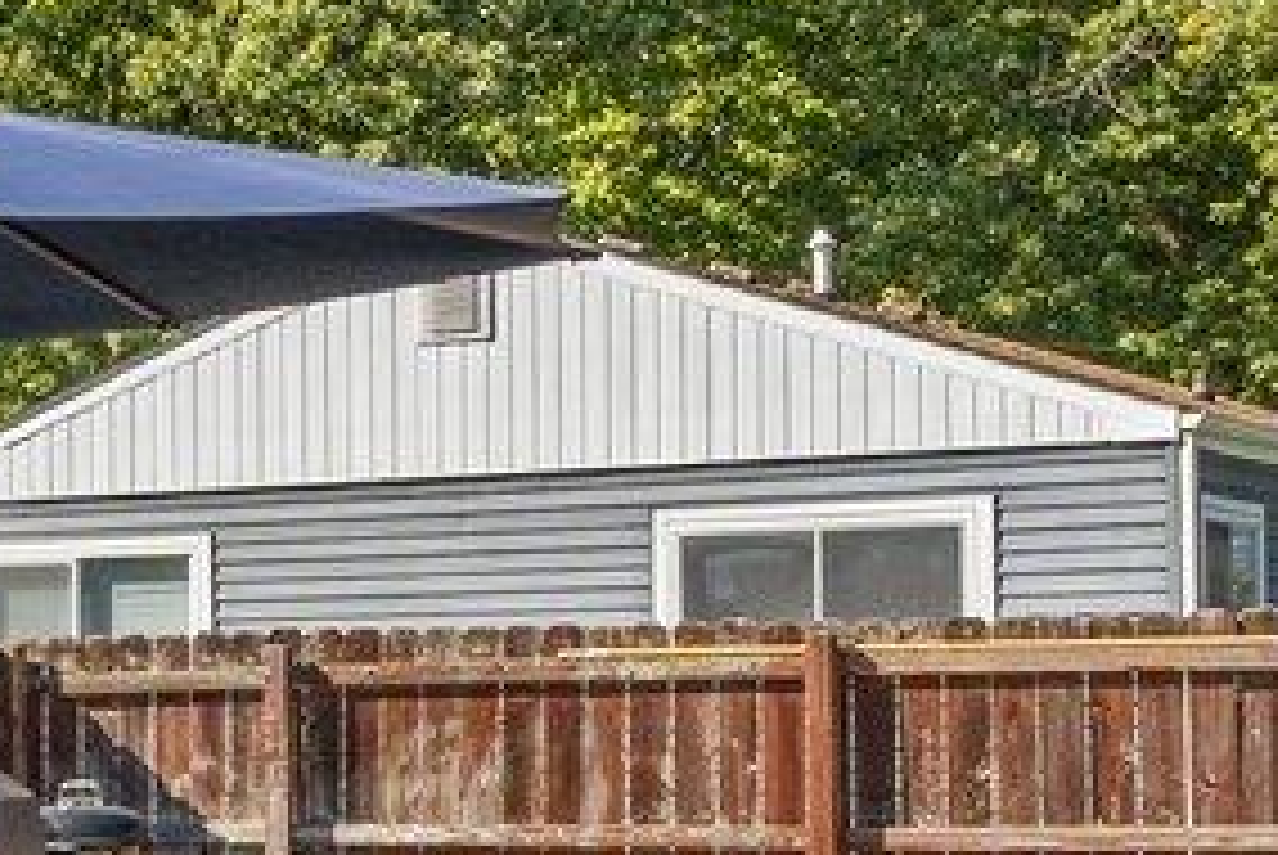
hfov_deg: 13.0
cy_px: 709
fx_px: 3966
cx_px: -1935
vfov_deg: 12.2
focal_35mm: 112
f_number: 8
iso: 200
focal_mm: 15.5
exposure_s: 1/200
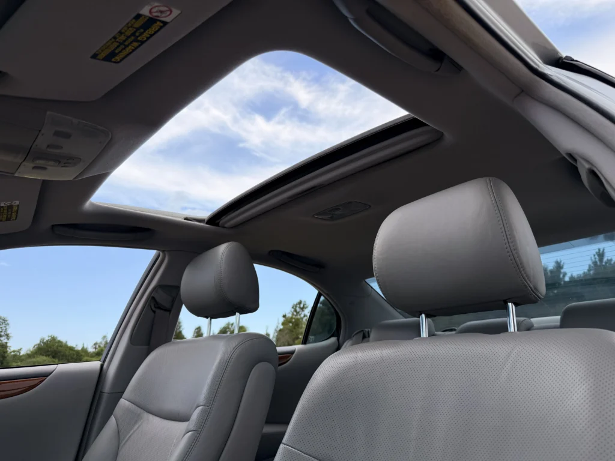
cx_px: 308
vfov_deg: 56.8
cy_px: 230
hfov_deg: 71.6
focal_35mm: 24
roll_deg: +1.7
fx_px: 426
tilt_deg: +15.0
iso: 80
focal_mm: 6.76
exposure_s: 1/2801
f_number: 1.78
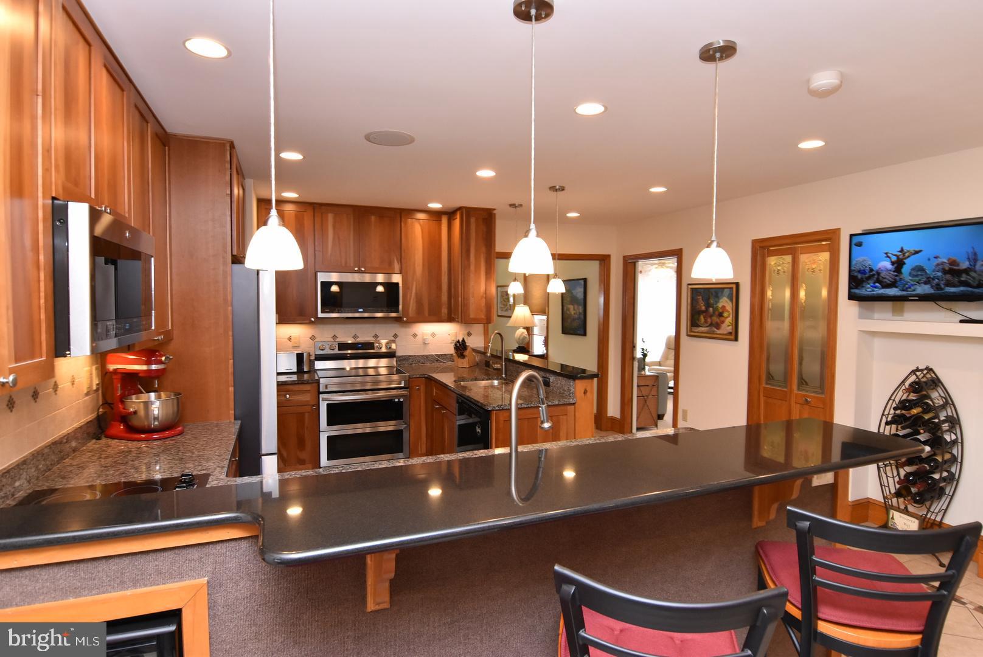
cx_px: 492
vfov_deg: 67.5
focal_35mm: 18
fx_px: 492
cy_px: 328
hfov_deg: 90.0
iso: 800
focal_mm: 12
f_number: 8
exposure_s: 1/50
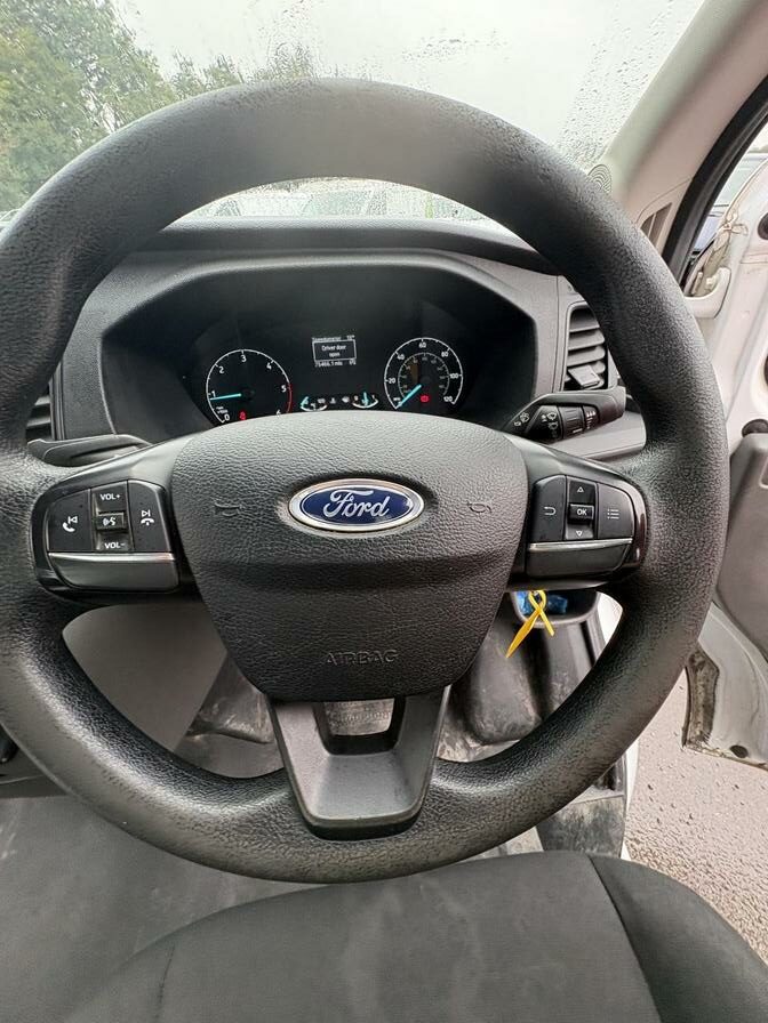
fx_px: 414
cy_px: 512
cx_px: 384
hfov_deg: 85.7
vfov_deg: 102.1
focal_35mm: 14
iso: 200
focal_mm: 2.22
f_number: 2.2
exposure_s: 1/86
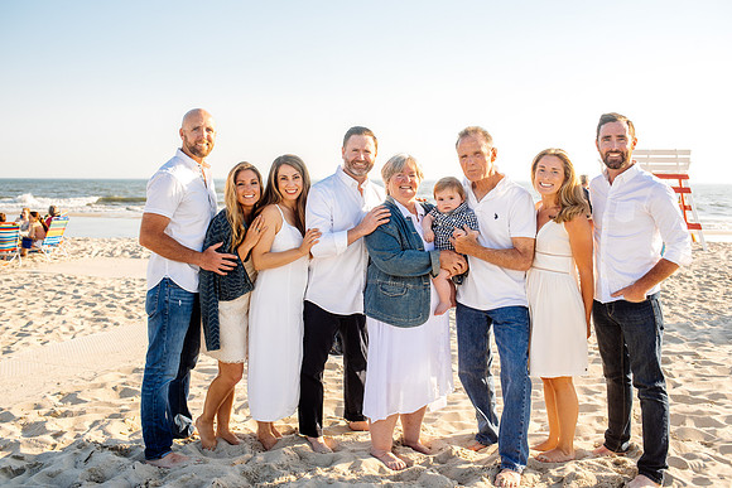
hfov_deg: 54.4
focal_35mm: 35
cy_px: 244
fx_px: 712
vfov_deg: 37.9
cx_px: 366
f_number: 4.5
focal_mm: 35
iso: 160
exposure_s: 1/500
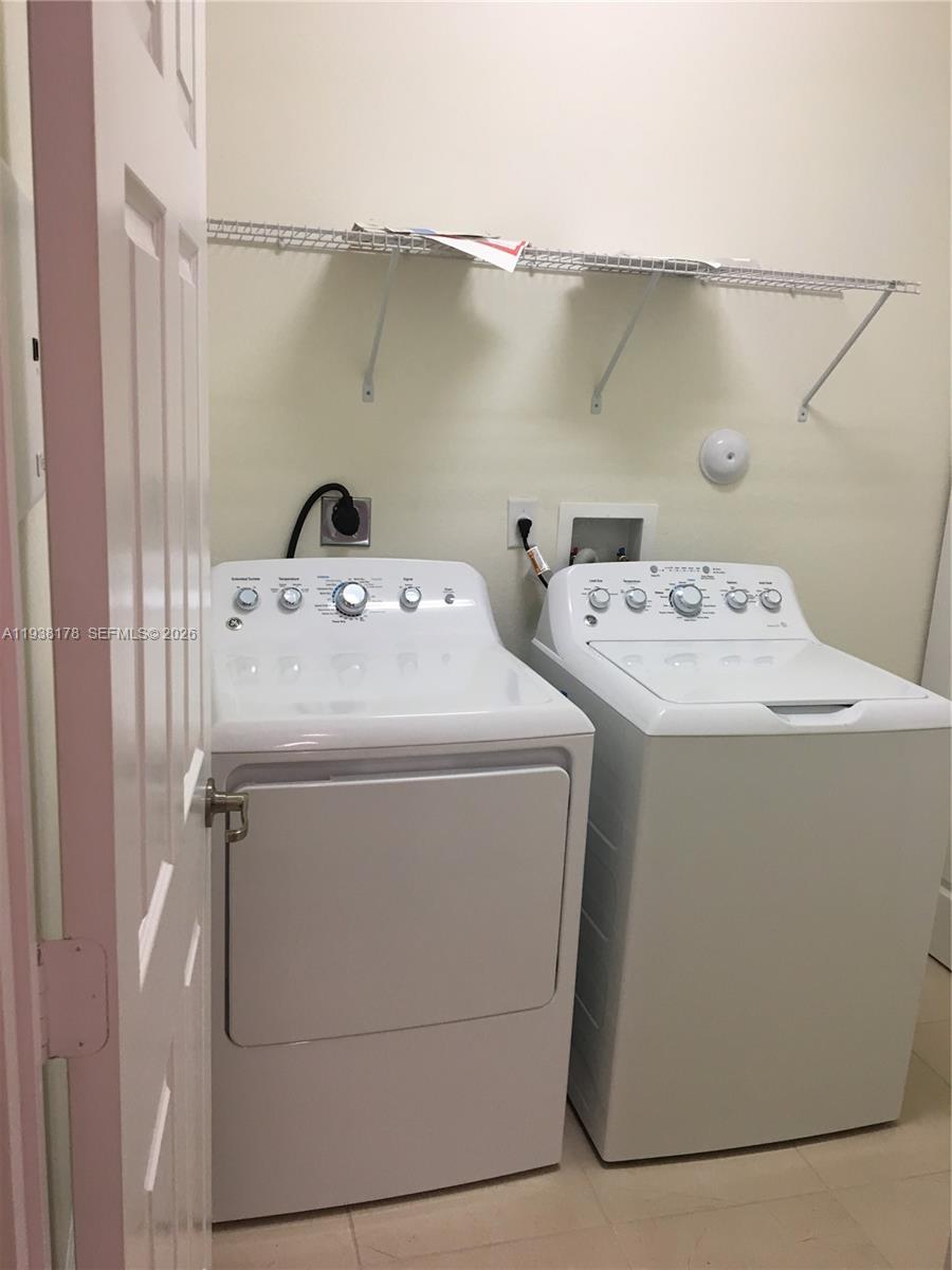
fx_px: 1063
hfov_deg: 48.2
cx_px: 476
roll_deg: -3.3
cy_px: 635
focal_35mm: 29
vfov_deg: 61.7
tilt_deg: -12.9
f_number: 2.2
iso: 32
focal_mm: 4.15
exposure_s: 1/30
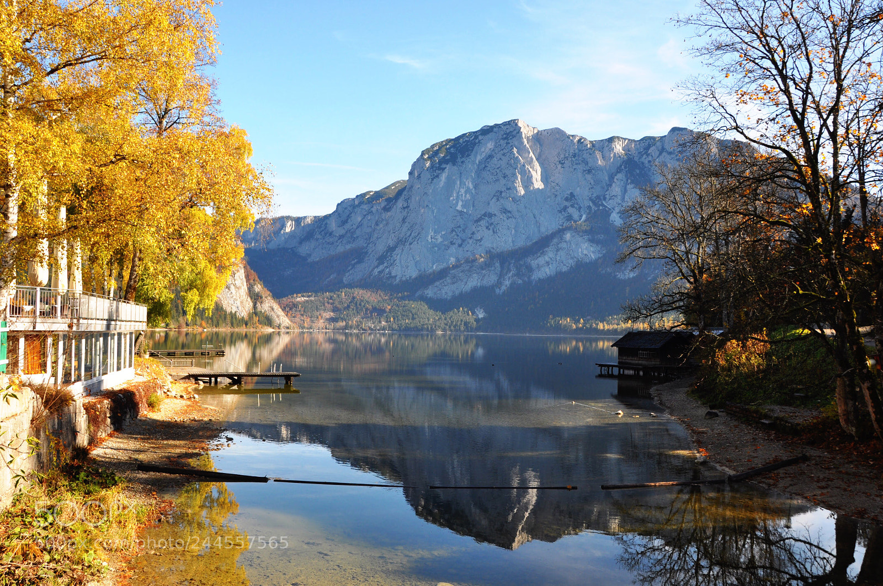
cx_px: 442
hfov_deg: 62.0
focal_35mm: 30
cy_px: 293
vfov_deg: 43.5
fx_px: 735
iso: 200
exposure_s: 1/250
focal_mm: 20
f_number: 8
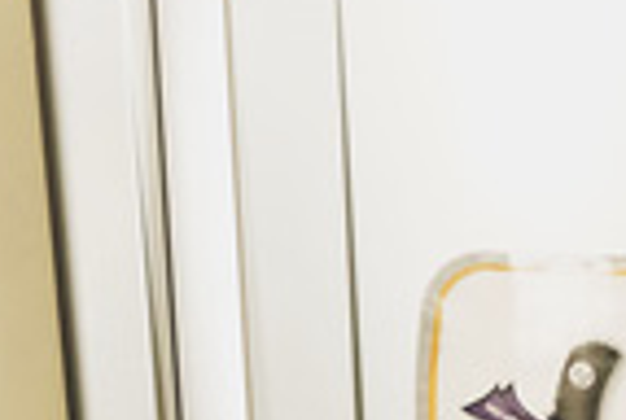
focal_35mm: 138
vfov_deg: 9.8
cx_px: 1243
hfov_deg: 12.9
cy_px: 547
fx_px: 2405
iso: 800
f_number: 3.8
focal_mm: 20.1
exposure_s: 1/5
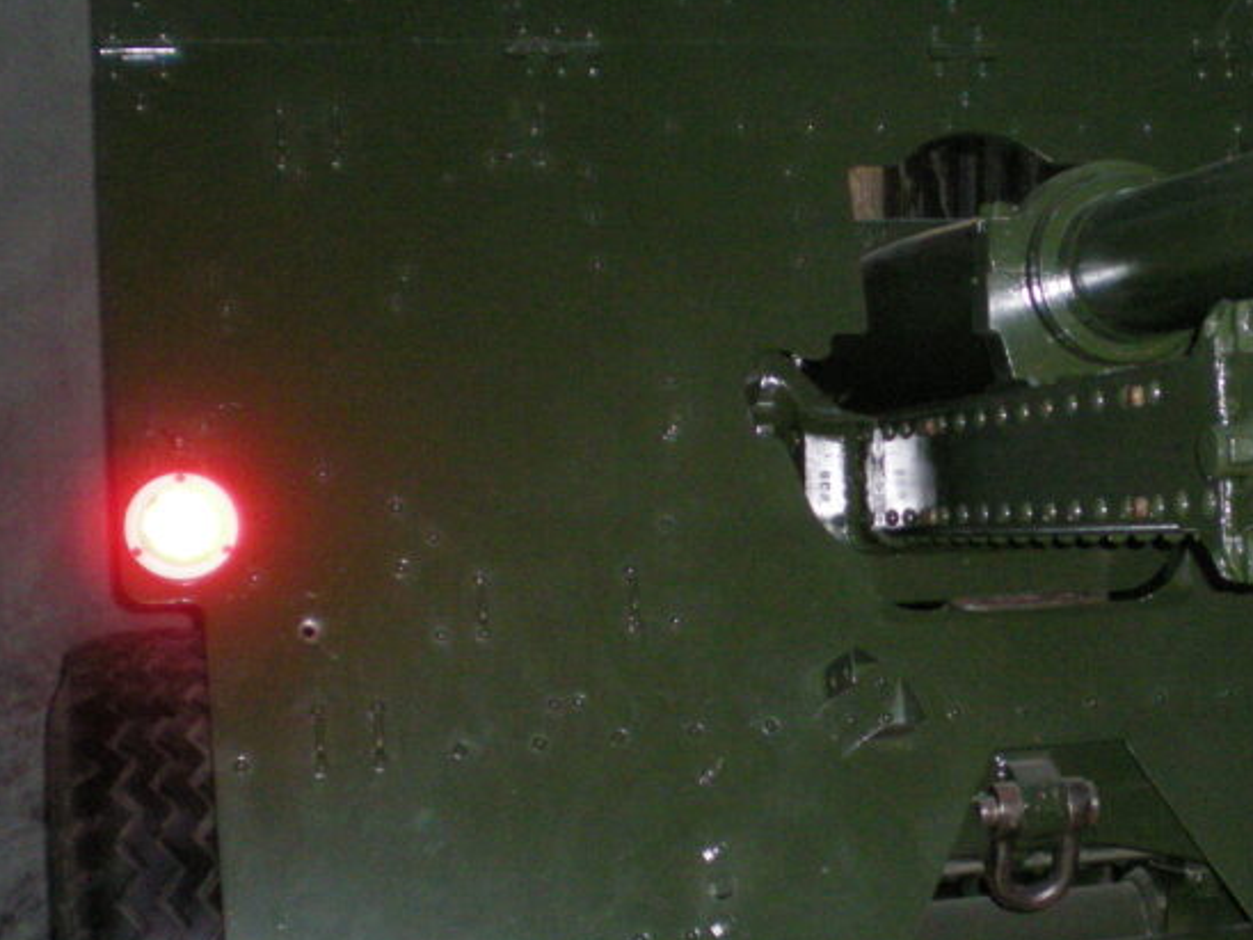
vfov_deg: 20.7
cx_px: 1043
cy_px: 512
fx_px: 2570
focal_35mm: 71
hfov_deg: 26.8
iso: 341
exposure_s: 1/60
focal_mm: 6.3
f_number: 3.1
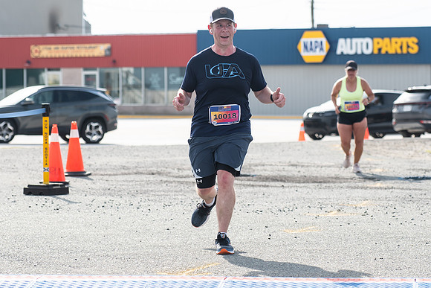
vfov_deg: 8.7
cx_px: 216
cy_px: 62
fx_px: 1883
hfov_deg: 13.1
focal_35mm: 157
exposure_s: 1/1600
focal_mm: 95
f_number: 4.5
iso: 250
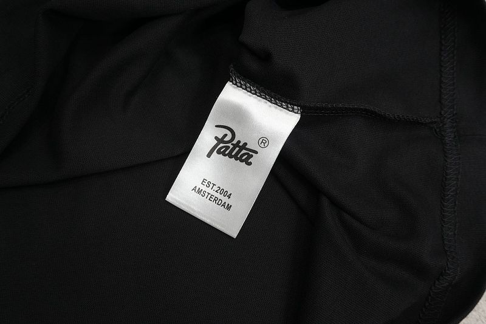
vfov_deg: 36.9
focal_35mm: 36
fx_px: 486
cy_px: 162
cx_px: 243
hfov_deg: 53.1
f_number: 8
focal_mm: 24
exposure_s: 1/160
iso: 1000
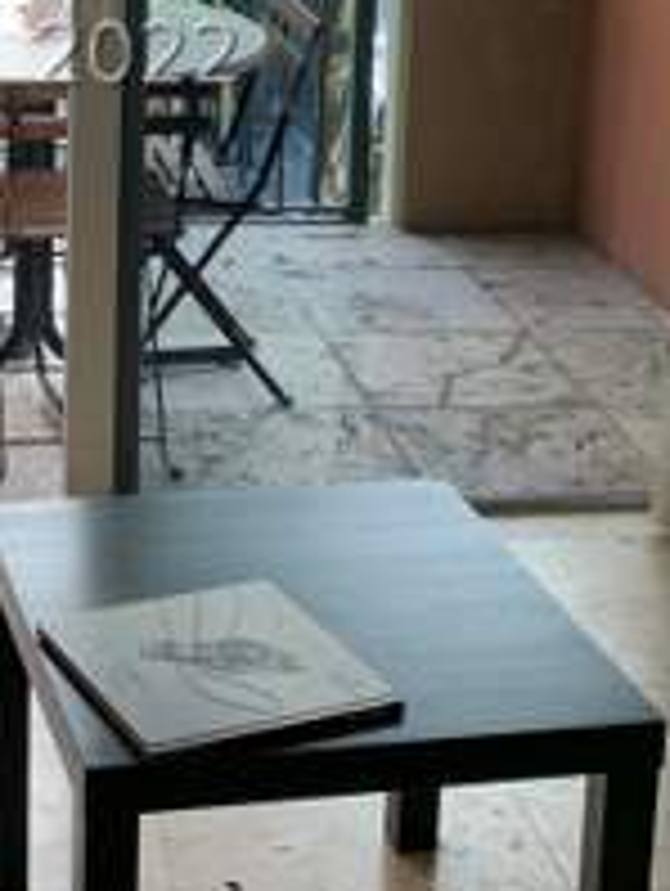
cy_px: 54
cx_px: -76
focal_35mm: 84
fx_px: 2163
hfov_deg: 17.0
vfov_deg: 22.6
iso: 64
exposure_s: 1/120
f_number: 1.8
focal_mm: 4.25
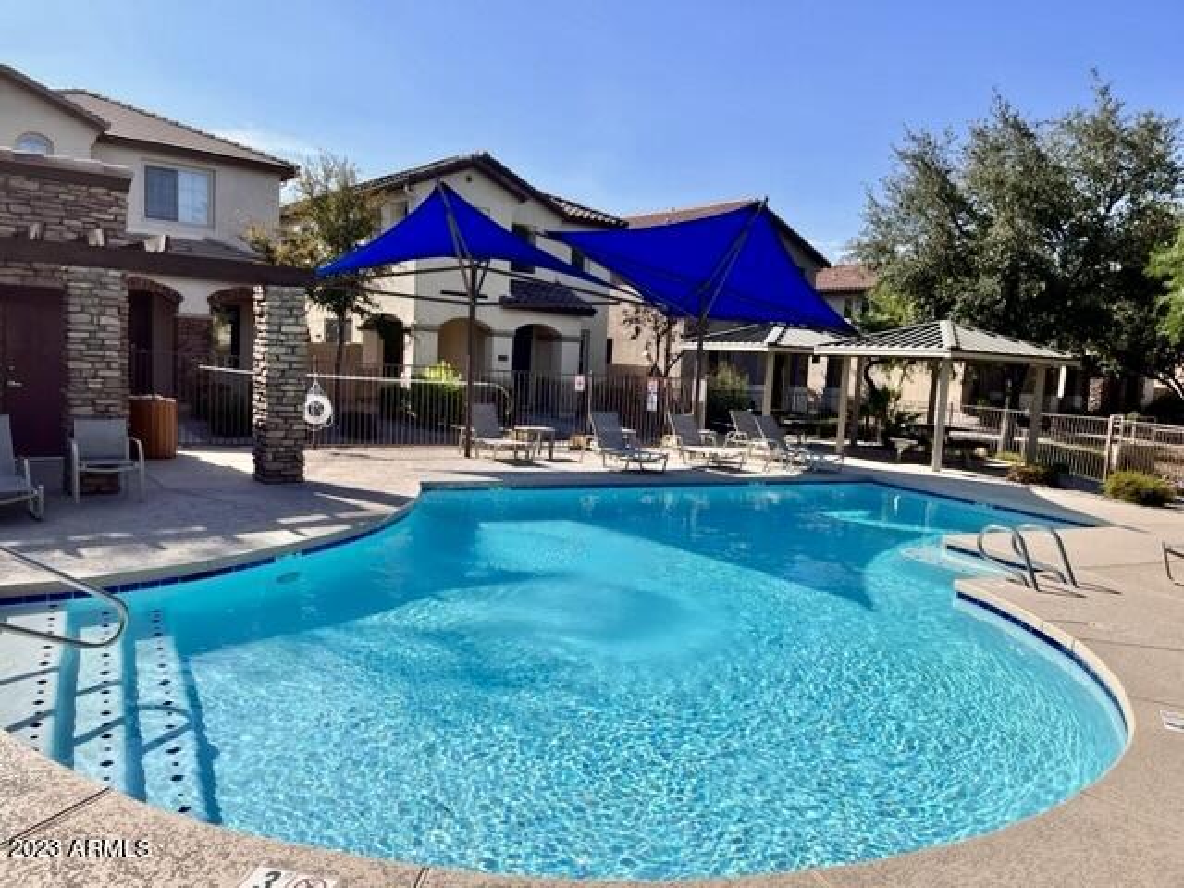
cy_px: 444
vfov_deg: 53.1
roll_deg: -3.0
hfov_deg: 67.3
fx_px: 889
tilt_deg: -6.4
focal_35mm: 26
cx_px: 592
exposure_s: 1/4484
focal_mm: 5.1
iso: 50
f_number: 1.6
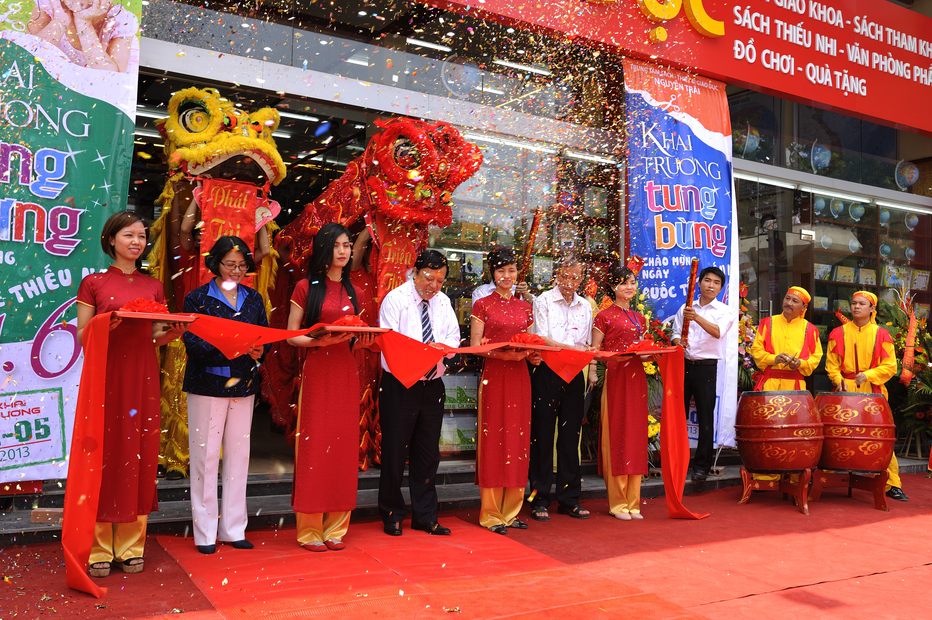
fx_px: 906
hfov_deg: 54.5
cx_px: 466
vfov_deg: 37.8
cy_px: 310
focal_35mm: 35
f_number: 8
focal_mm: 35
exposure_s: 1/100
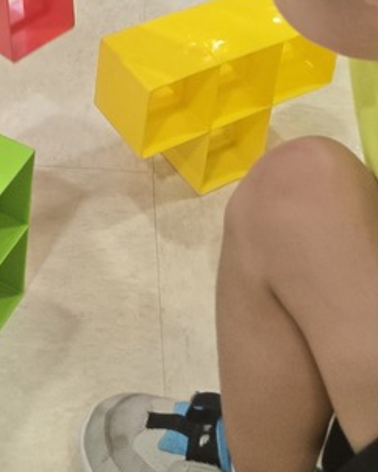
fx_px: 1062
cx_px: 116
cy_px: -264
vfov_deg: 20.8
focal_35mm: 76
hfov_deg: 20.1
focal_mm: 5.4
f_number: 1.8
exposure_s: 1/120
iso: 250
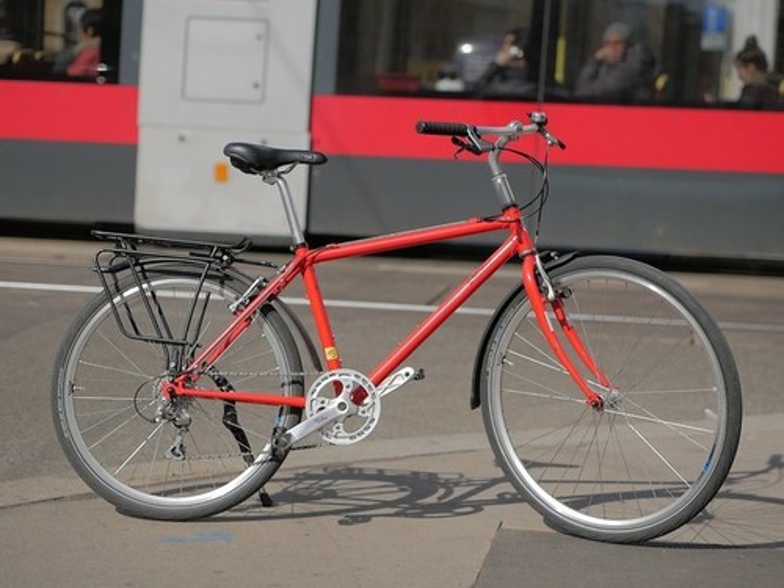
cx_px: 392
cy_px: 294
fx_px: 2038
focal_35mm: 90
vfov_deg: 16.4
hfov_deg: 21.8
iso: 200
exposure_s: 1/10000
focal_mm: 45
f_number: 1.8
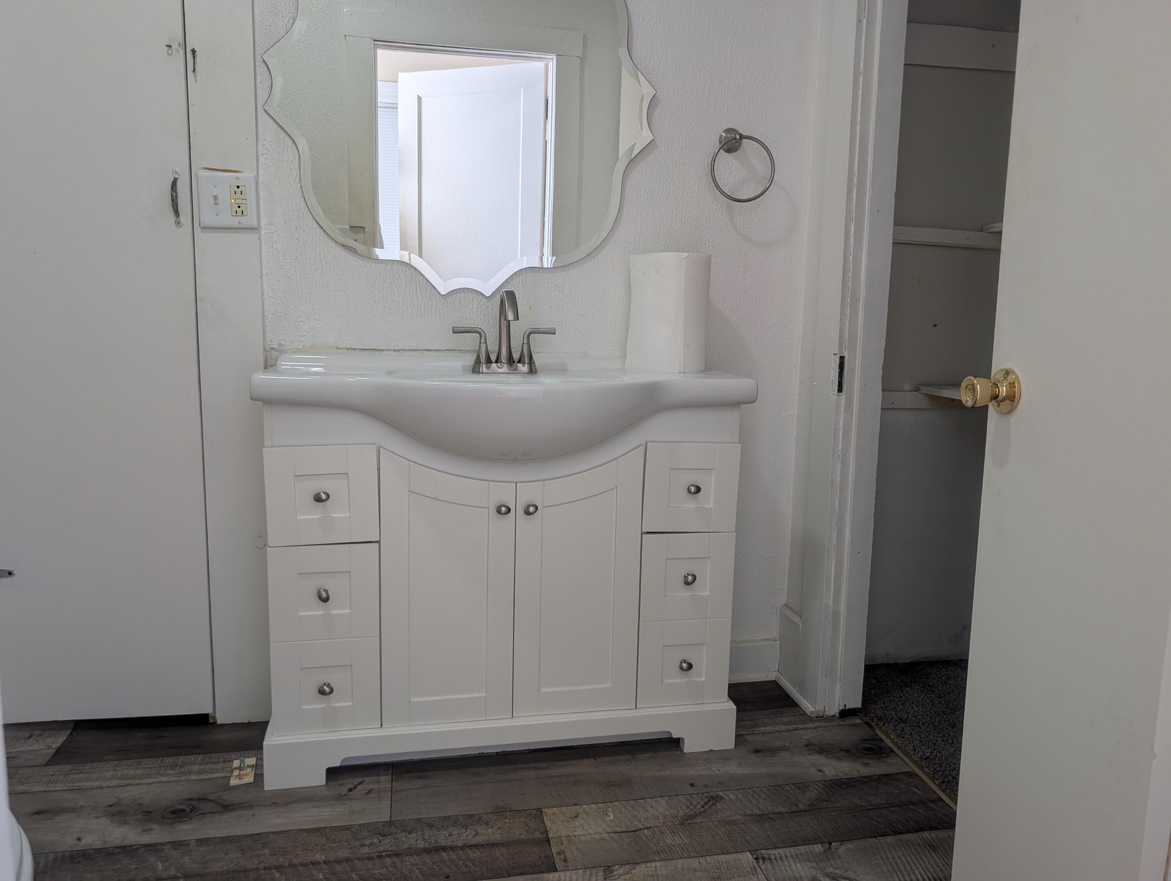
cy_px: 440
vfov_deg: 56.9
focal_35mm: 24
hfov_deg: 71.5
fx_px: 813
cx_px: 586
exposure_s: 1/120
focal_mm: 6.9
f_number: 1.68
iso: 223
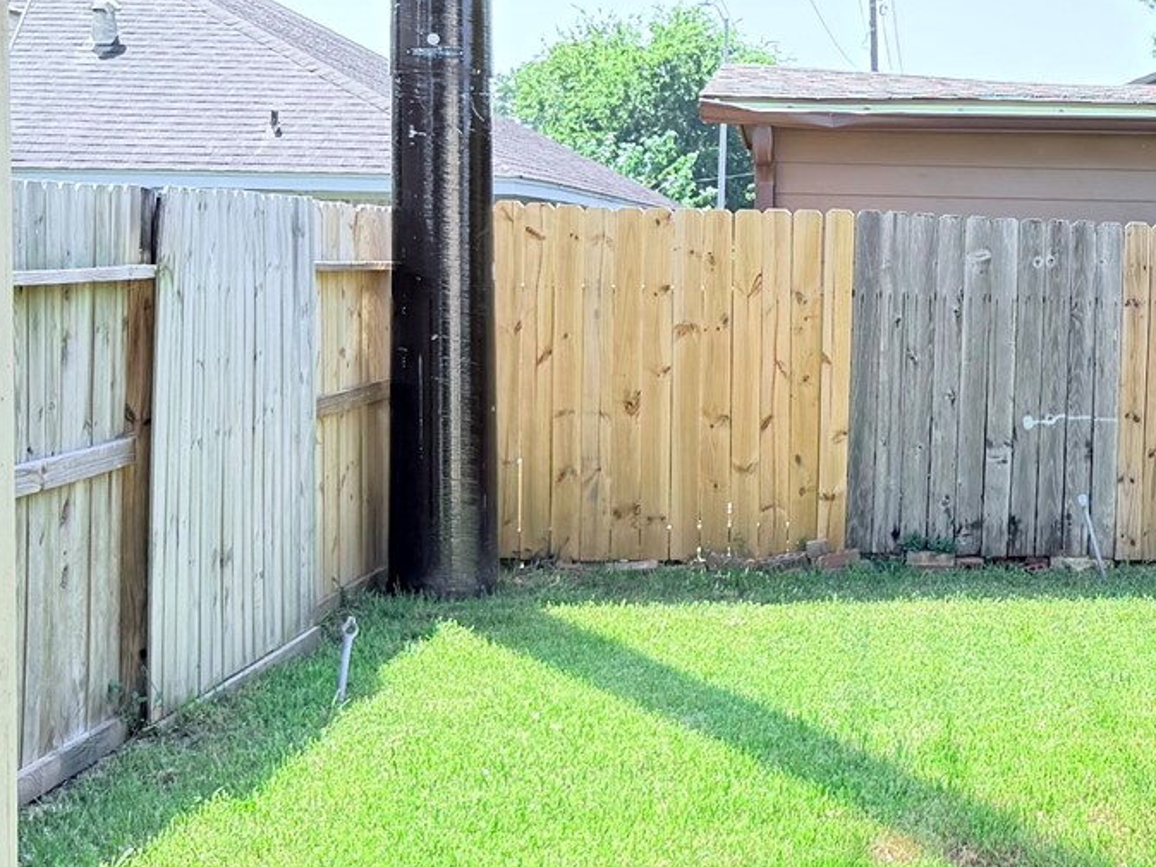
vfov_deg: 20.1
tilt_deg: -0.6
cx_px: 1431
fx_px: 2438
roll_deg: -0.6
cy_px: 319
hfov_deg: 24.0
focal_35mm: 73
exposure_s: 1/559
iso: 100
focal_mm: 6.76
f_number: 1.78
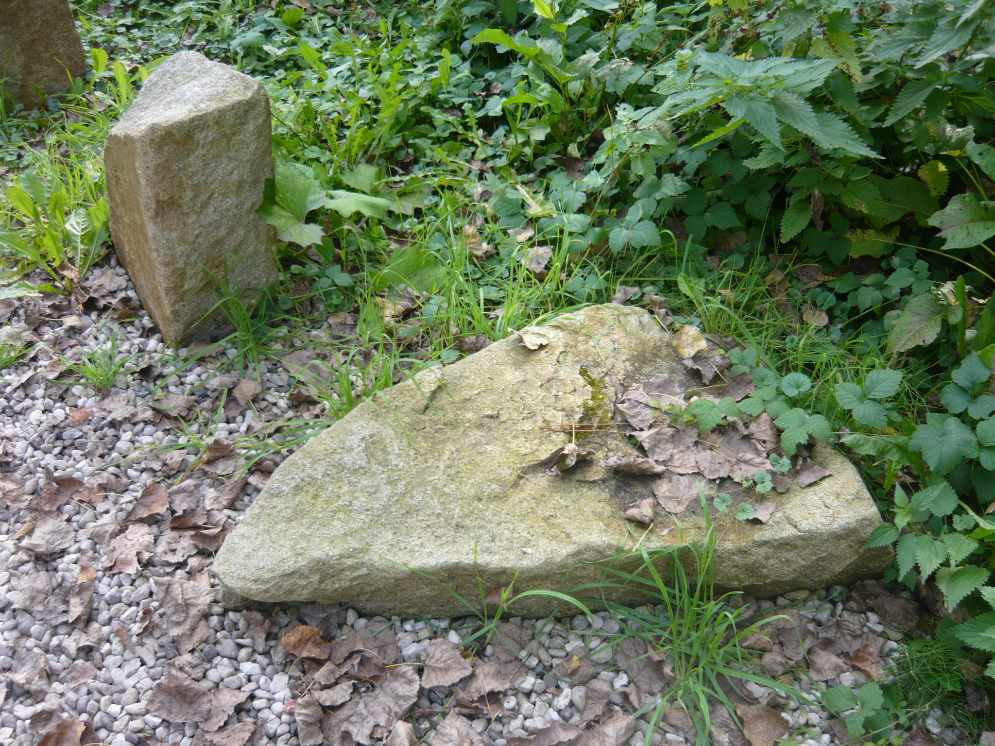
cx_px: 498
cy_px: 373
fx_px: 949
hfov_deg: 55.4
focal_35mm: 33
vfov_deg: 42.9
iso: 100
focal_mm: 5.5
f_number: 2.8
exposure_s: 1/80
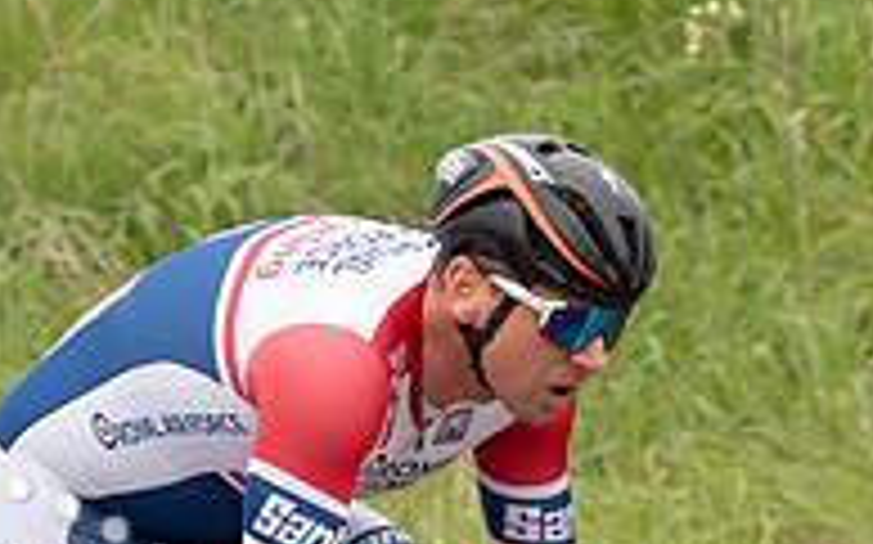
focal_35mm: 1399
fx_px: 33266
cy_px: 355
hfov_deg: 1.5
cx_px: 501
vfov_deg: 0.9
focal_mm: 154
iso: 250
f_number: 4
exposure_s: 1/1000
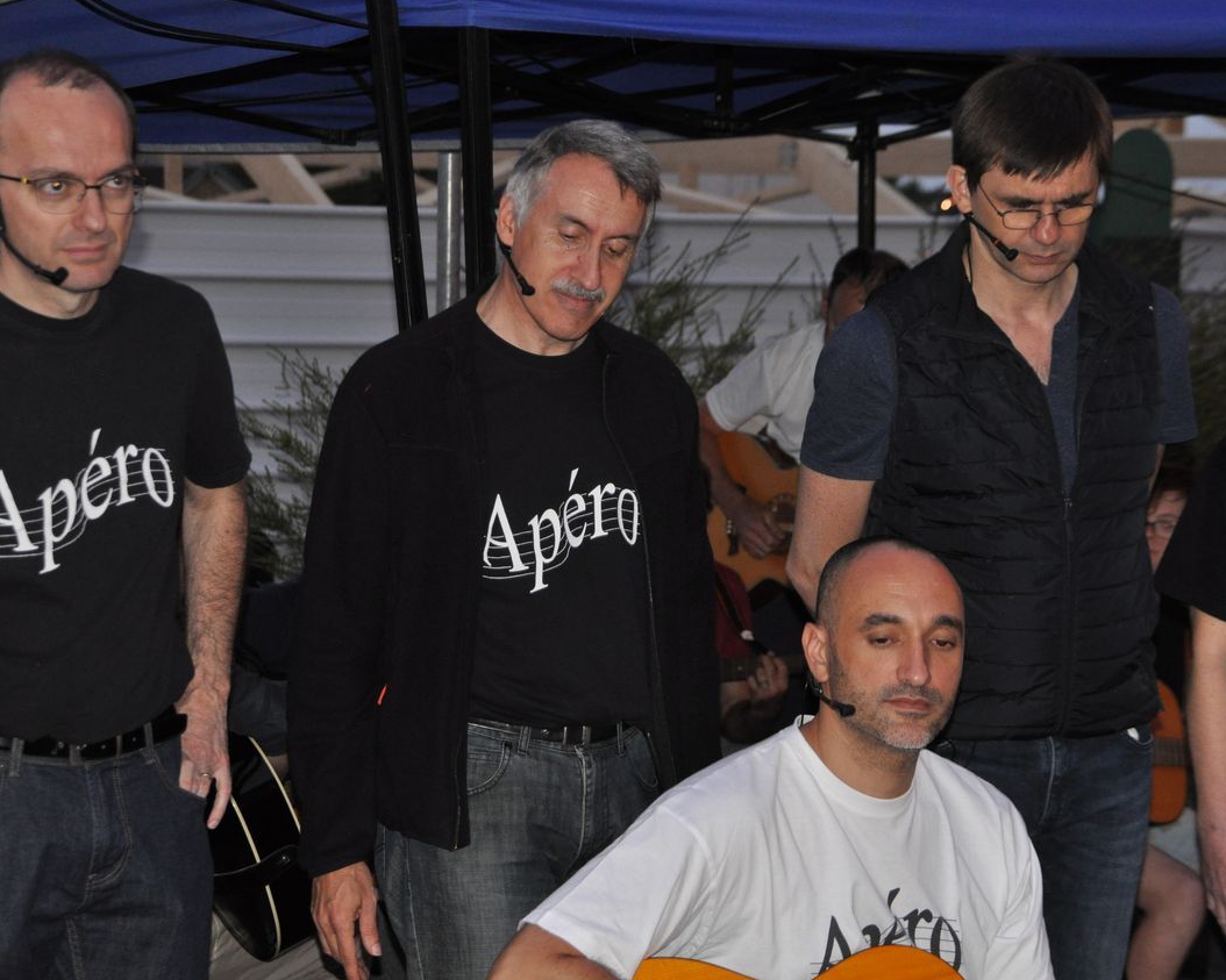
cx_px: 615
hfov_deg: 15.6
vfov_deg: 12.5
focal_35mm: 123
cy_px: 489
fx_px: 4463
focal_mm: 72
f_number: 5.3
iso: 800
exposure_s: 1/60
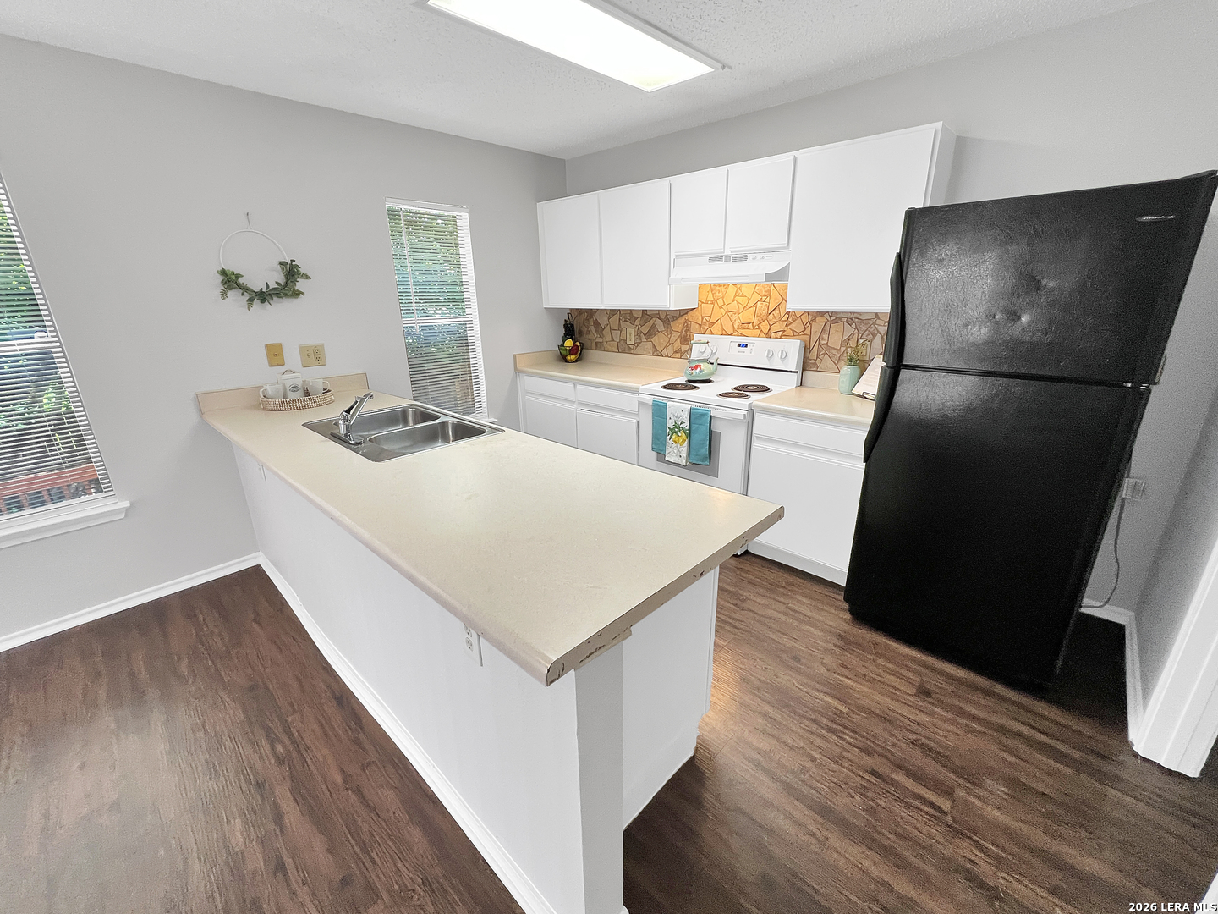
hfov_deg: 106.2
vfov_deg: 89.9
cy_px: 457
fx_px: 457
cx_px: 609
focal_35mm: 13
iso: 125
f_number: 1.8
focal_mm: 1.57
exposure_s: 1/60
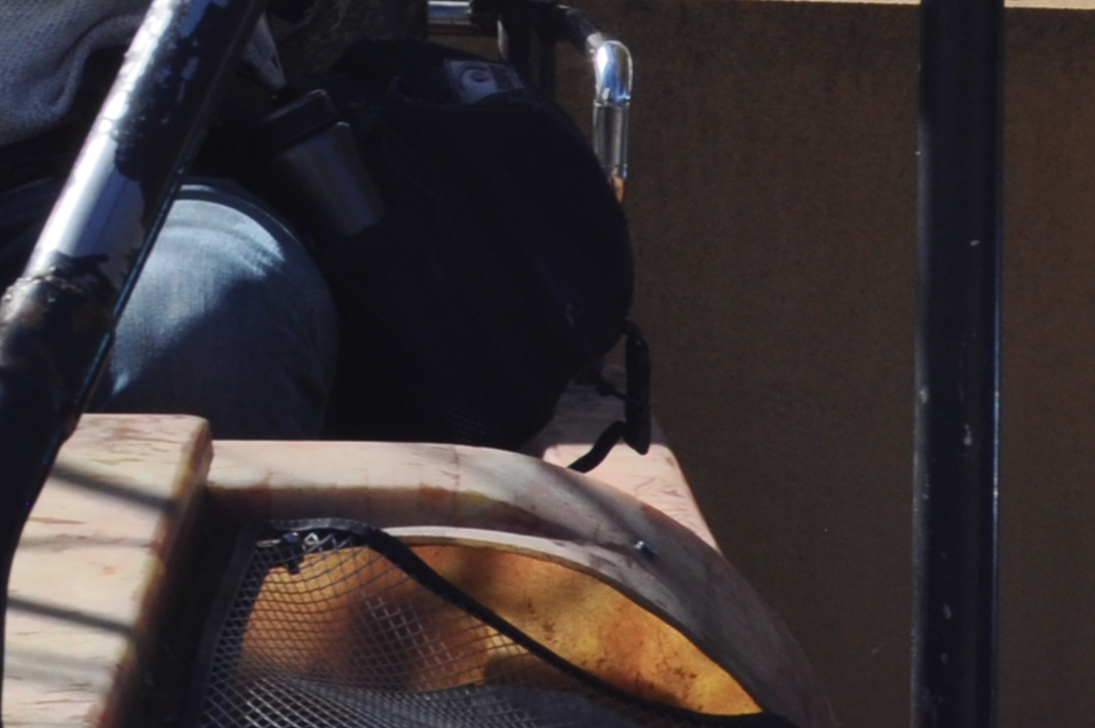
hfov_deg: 8.3
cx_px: -738
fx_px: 7353
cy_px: -759
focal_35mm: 242
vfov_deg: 5.5
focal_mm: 36
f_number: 10
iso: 200
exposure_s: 1/400
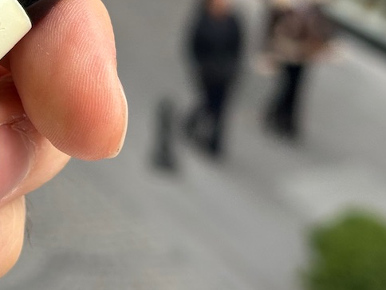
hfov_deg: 15.3
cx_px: 6
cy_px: -22
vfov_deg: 11.5
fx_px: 1416
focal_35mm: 127
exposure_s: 1/331
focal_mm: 6.86
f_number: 1.78
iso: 64
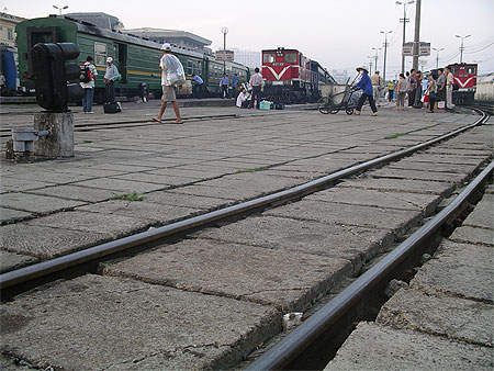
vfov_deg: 32.2
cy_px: 186
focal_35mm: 45
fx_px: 643
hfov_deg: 42.1
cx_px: 247
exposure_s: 1/70
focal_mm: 9.3
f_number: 3
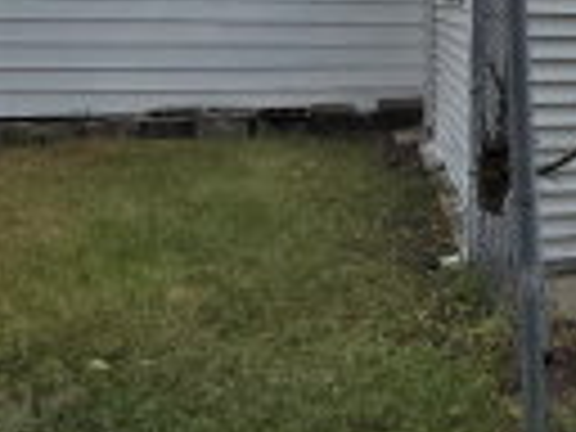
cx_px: 911
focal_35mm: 68
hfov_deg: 22.3
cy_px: 32
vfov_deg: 21.1
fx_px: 1131
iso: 50
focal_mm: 2.2
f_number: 2.2
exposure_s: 1/1123
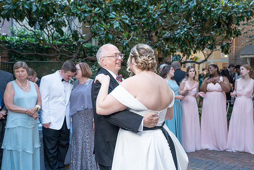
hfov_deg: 43.4
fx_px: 319
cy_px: 91
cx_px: 141
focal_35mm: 45
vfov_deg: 29.8
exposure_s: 1/250
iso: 800
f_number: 4
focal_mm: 40
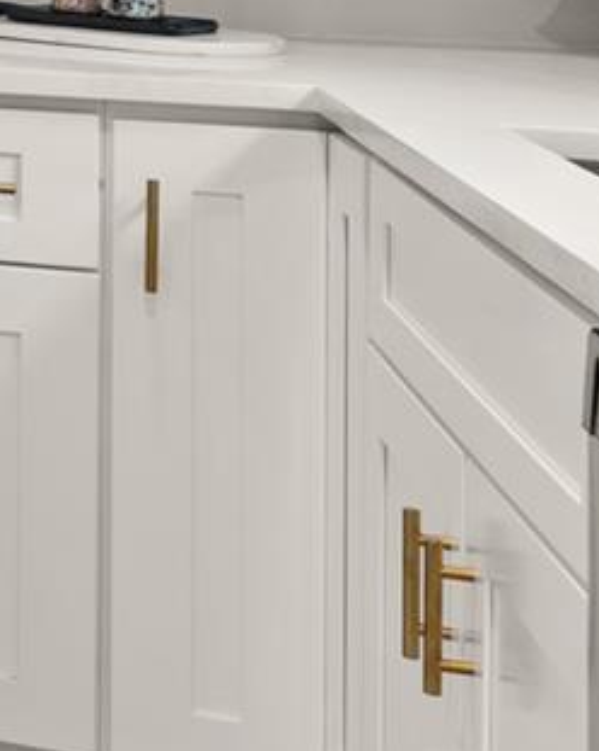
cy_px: -216
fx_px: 2198
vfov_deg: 18.1
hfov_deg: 9.9
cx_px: -1374
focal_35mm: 99
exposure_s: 2
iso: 200
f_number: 9
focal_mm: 16
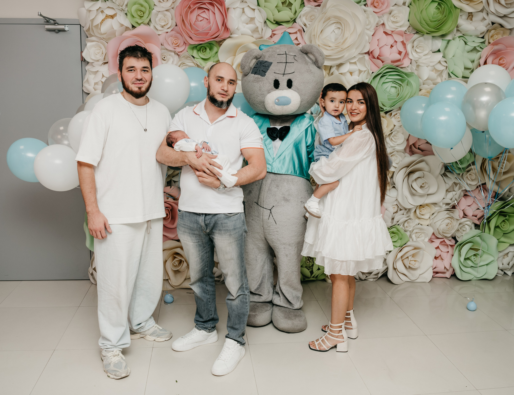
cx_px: 248
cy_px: 186
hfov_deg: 60.4
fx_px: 441
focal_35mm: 29
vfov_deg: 48.3
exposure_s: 1/160
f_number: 4
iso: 160
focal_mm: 24
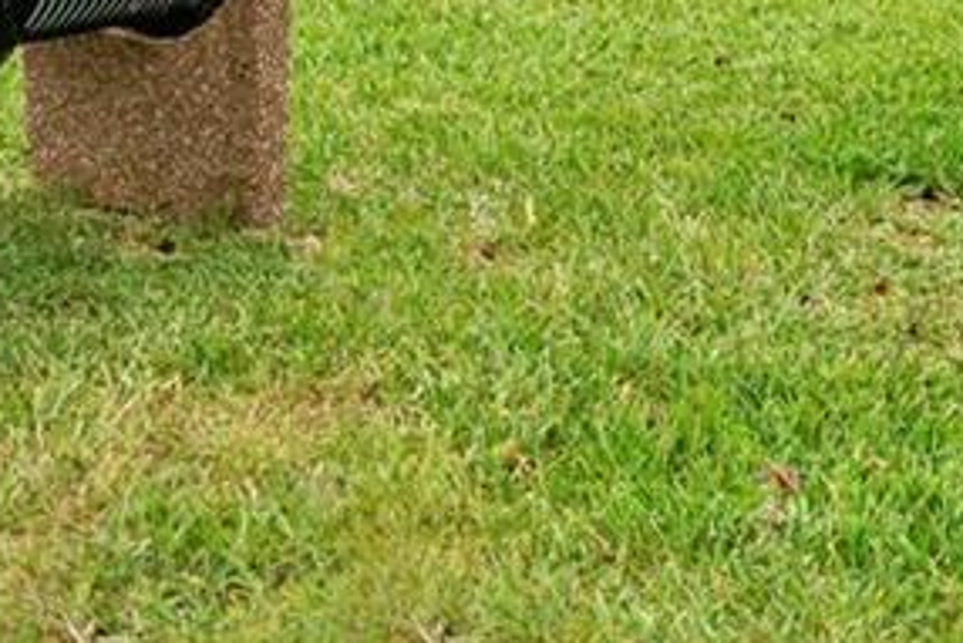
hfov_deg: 15.6
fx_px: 3292
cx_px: -364
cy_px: -764
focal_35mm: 123
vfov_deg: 10.1
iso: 125
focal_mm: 15
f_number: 8
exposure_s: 1/100
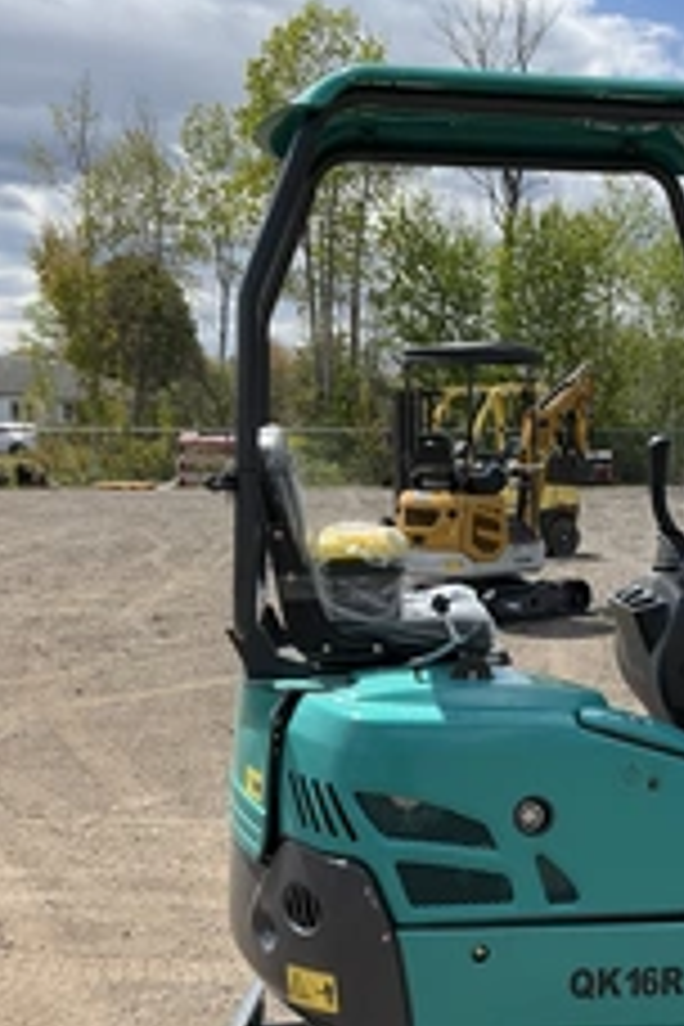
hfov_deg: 25.0
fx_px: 1510
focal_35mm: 53
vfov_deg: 37.3
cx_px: 558
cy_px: 626
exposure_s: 1/1730
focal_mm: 3
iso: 25
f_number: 1.8
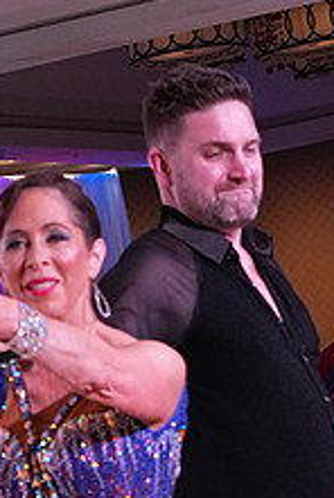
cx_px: 105
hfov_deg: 6.2
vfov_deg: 9.1
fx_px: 3094
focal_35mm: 223
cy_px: 635
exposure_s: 1/400
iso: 3200
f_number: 5.6
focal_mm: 57
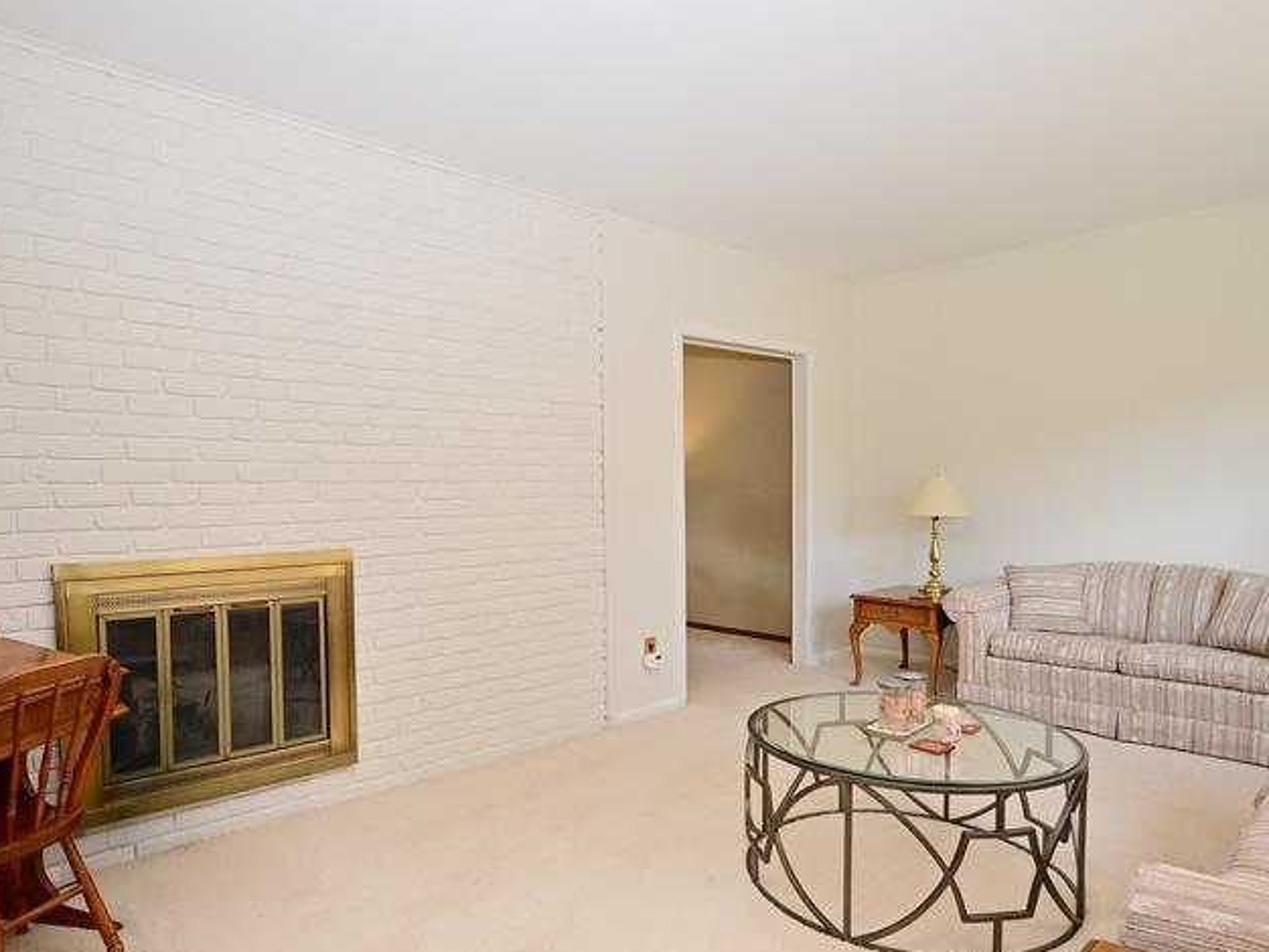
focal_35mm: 22
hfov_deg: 76.3
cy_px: 523
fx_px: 807
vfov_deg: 61.0
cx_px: 590
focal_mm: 14
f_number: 9
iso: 1250
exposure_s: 1/60
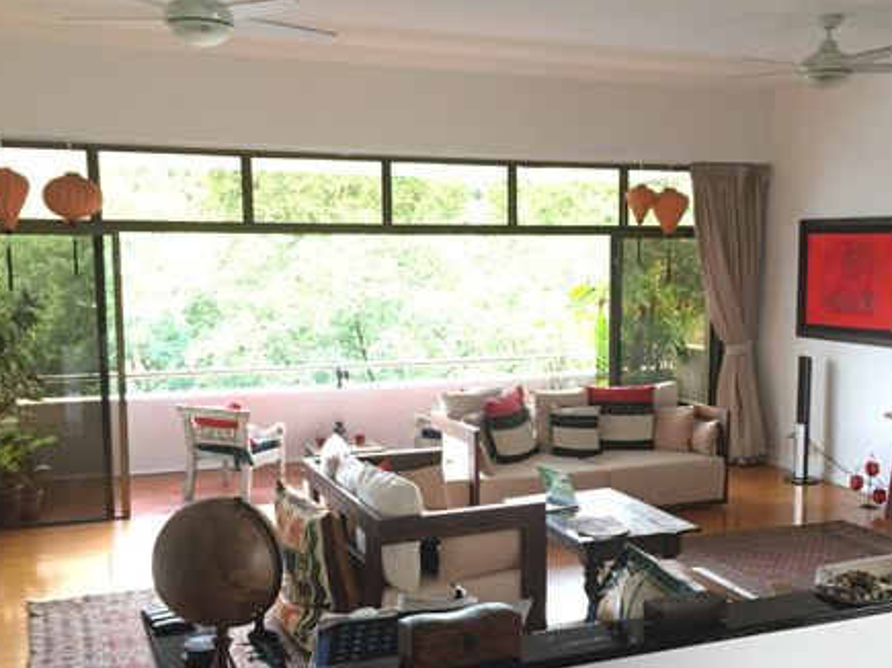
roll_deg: -0.3
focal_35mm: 40
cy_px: 375
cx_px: 488
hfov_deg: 46.7
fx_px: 1030
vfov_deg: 35.9
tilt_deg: -6.7
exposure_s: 1/30
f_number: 2.2
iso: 160
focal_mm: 4.15
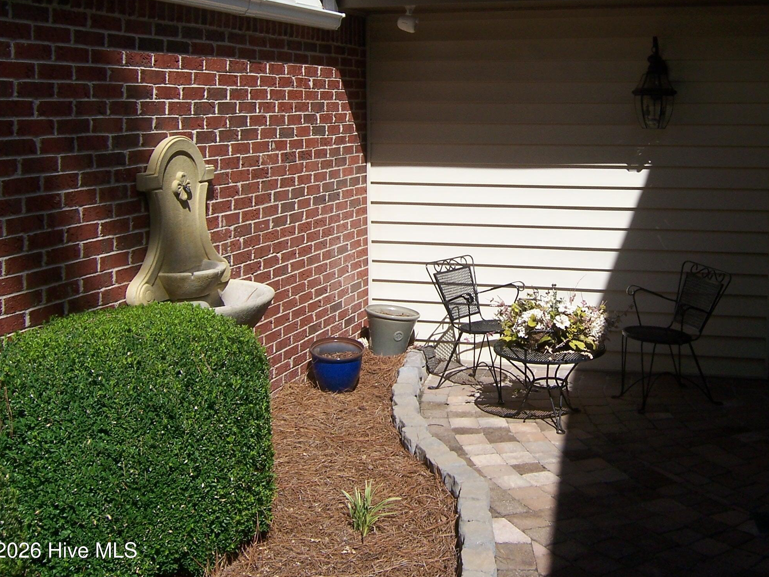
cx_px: 478
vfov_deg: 33.4
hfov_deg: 43.5
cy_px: 209
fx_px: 955
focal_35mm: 43
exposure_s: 1/1000
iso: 80
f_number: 4
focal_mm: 5.5
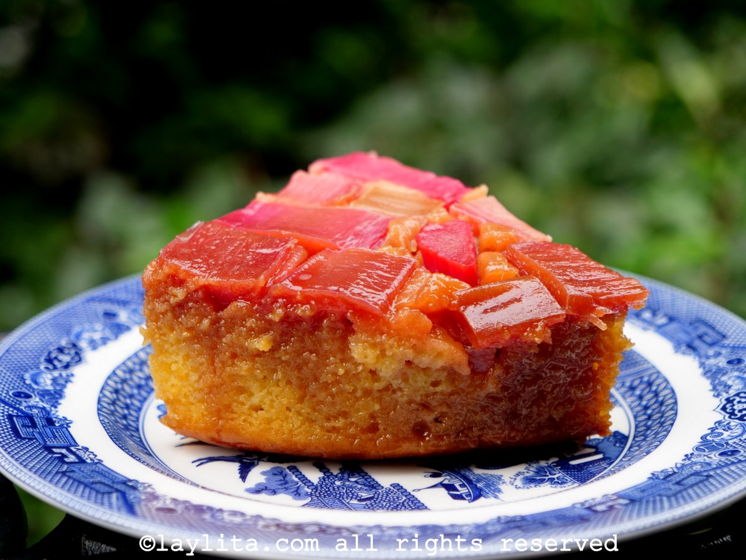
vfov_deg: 18.4
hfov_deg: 24.4
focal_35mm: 80
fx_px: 1724
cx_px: 373
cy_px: 280
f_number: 3.9
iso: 200
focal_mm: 40
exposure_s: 1/200
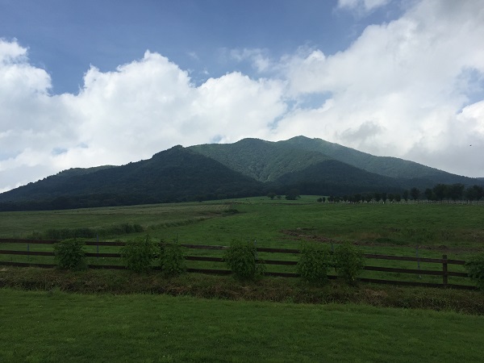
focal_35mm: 29
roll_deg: +0.9
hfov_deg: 61.7
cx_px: 242
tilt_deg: +8.9
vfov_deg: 48.2
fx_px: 405
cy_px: 182
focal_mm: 4.15
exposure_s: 1/3968
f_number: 2.2
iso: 32
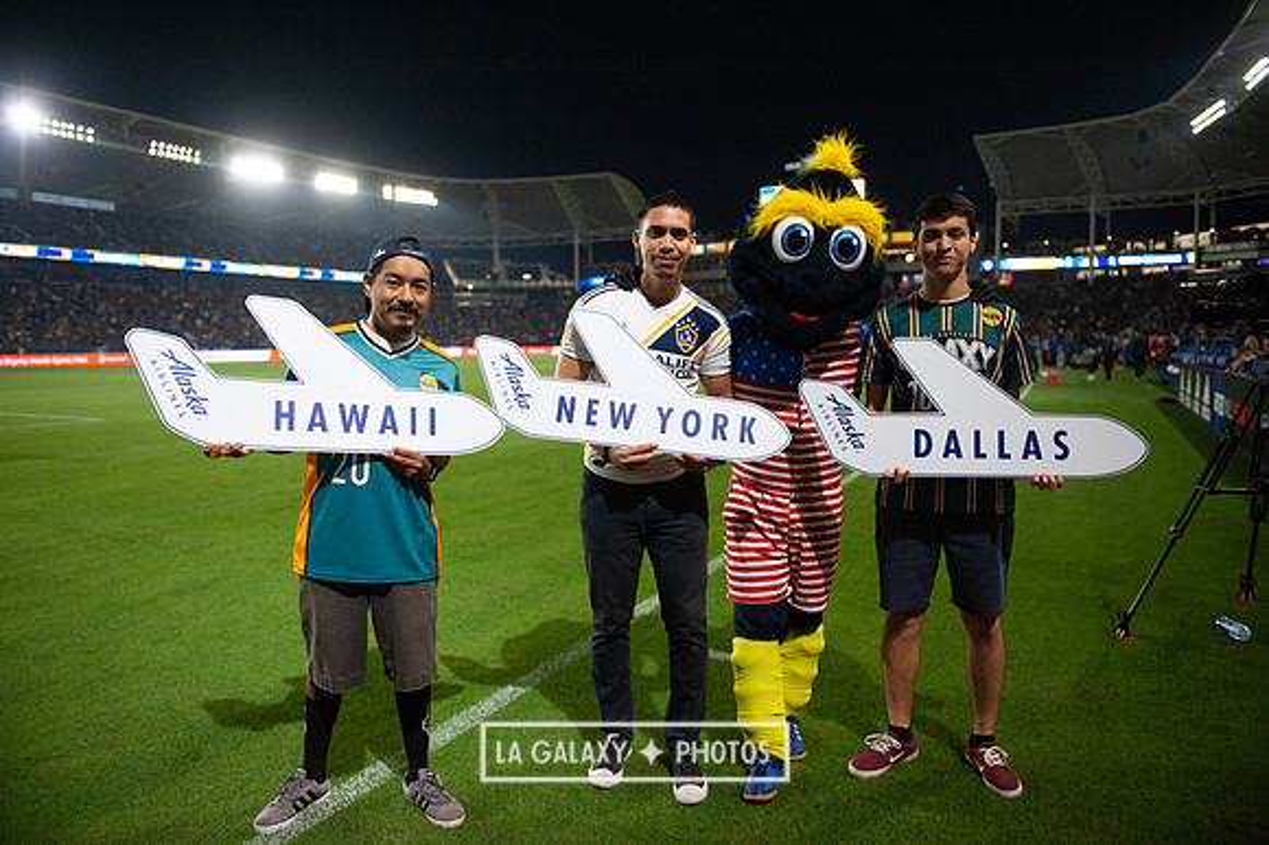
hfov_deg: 73.8
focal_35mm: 24
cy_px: 422
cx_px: 634
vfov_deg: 53.1
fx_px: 845
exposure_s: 1/3200
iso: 2500
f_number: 2.8
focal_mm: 24
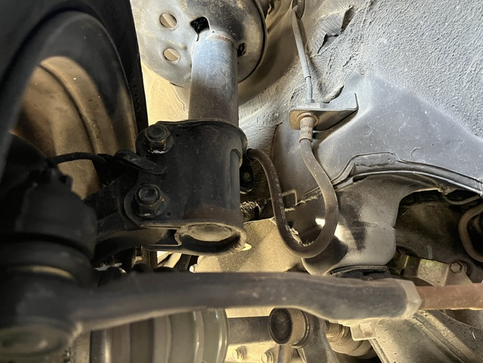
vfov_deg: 53.1
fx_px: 363
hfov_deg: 67.3
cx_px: 242
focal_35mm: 26
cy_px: 182
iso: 500
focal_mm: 5.1
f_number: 1.6
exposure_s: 1/60
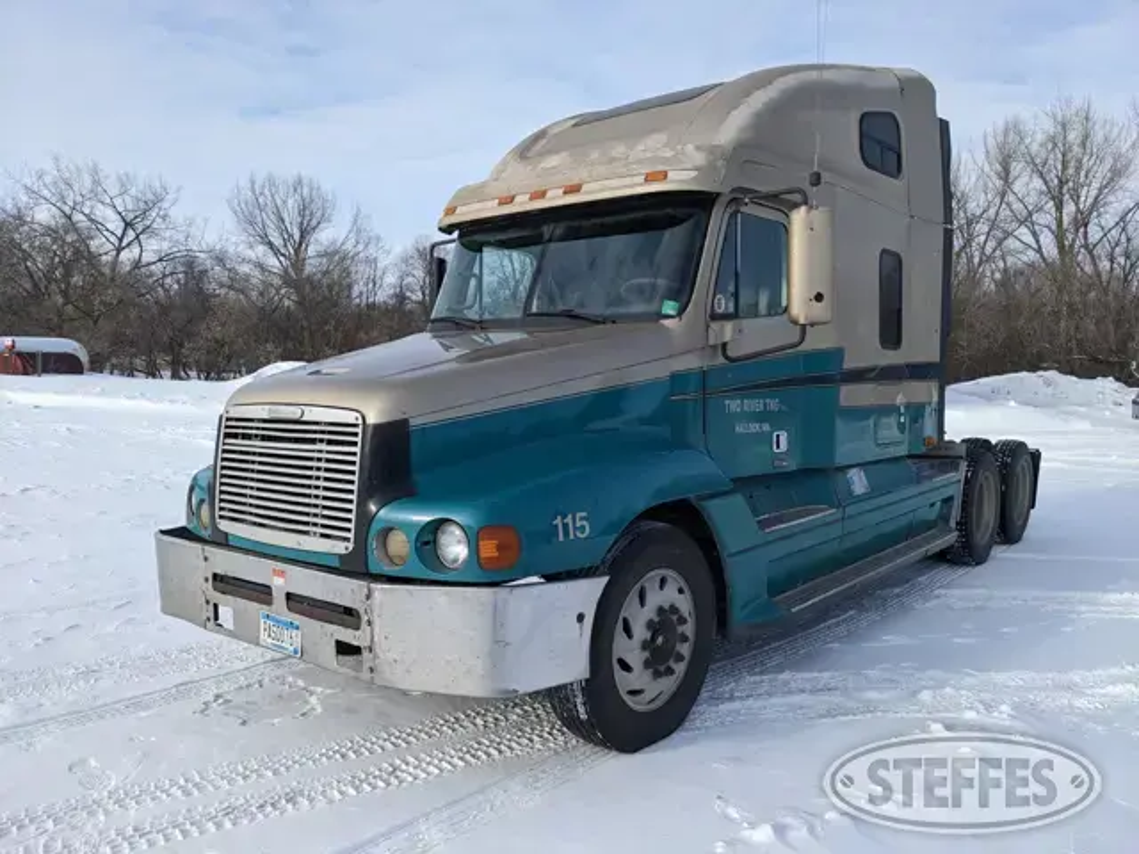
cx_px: 570
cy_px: 427
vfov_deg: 51.4
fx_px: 888
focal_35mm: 27
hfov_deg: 65.3
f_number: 1.73
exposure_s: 1/3356
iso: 70
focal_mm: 4.38
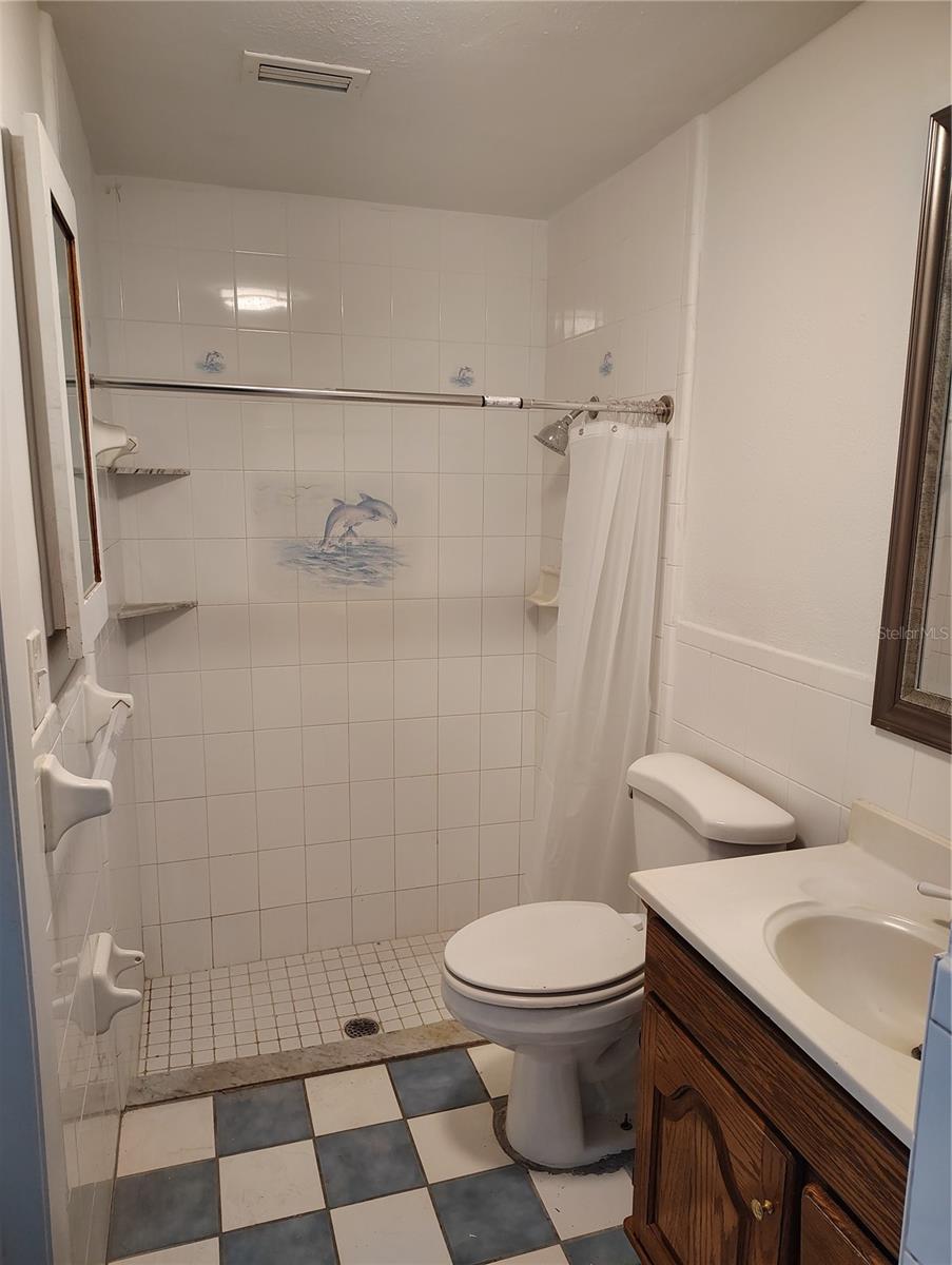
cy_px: 632
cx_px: 476
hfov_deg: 56.9
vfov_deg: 71.5
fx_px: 878
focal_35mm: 24
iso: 803
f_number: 1.8
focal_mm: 5.56
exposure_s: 1/60
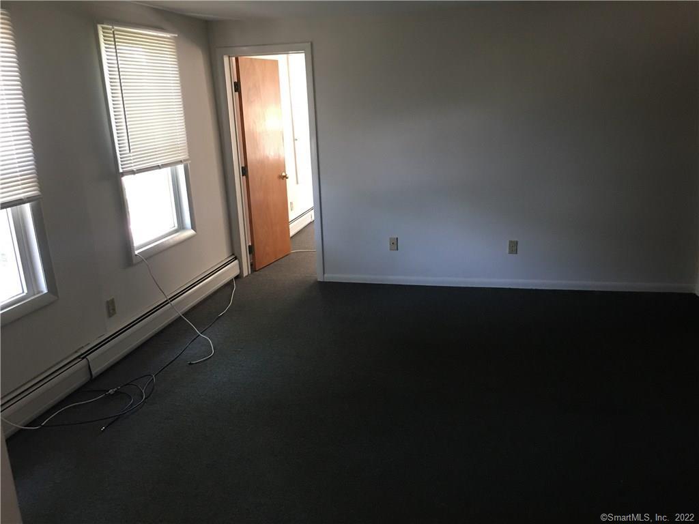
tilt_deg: -14.0
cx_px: 350
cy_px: 262
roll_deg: +2.2
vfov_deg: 48.2
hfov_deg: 61.7
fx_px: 586
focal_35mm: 29
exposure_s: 1/15
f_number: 2.2
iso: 64
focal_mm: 4.15
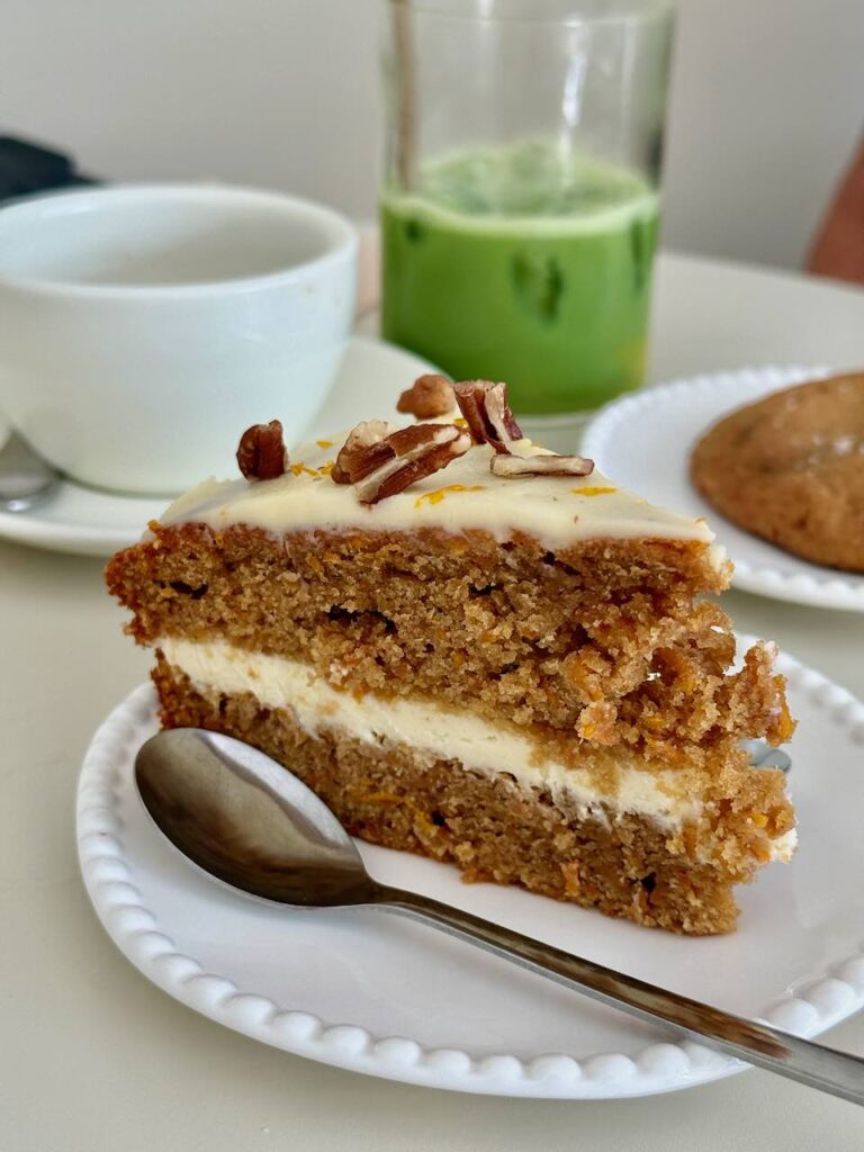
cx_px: 432
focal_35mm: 48
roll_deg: -2.1
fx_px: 1597
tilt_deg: -26.7
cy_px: 576
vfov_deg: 39.7
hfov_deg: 30.3
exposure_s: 1/311
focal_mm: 6.76
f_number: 1.78
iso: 80
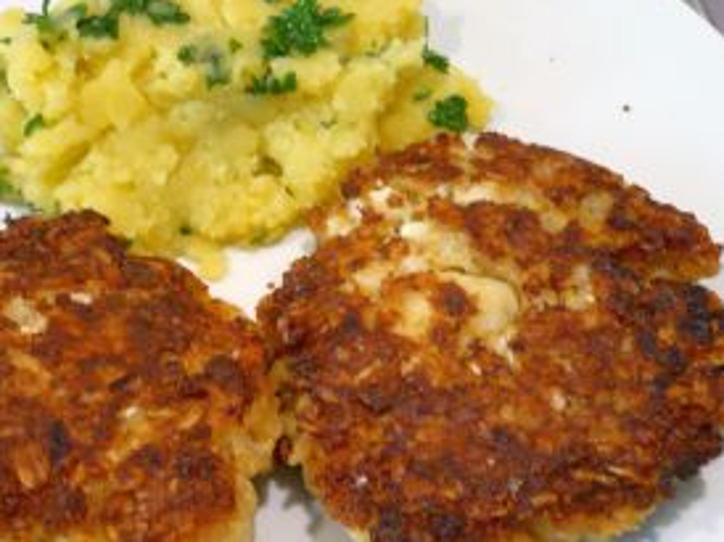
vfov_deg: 24.7
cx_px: 229
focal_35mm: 59
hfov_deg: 32.4
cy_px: 346
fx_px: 1233
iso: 160
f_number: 2.8
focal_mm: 5.8
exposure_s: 1/30
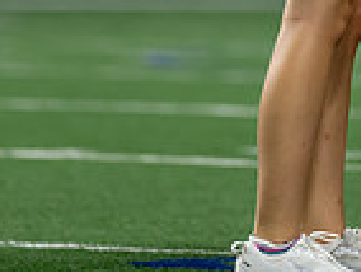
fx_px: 10624
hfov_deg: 1.9
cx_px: 294
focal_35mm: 1017
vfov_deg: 1.5
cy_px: -309
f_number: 2.8
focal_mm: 200
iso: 800
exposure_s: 1/400
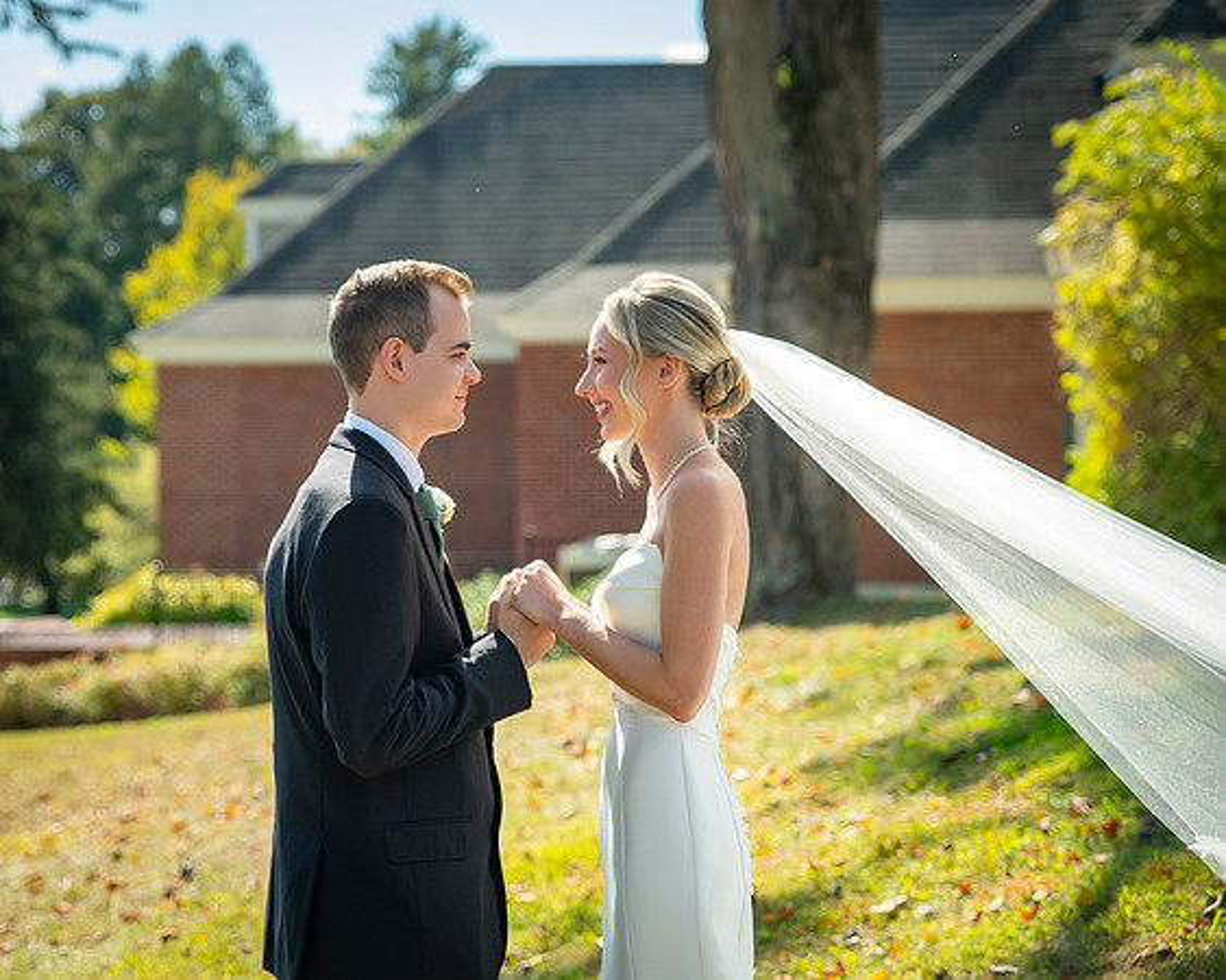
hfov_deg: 21.8
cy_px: 449
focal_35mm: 88
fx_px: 3182
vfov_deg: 17.5
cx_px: 503
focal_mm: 70
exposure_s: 1/6400
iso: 1000
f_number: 2.8
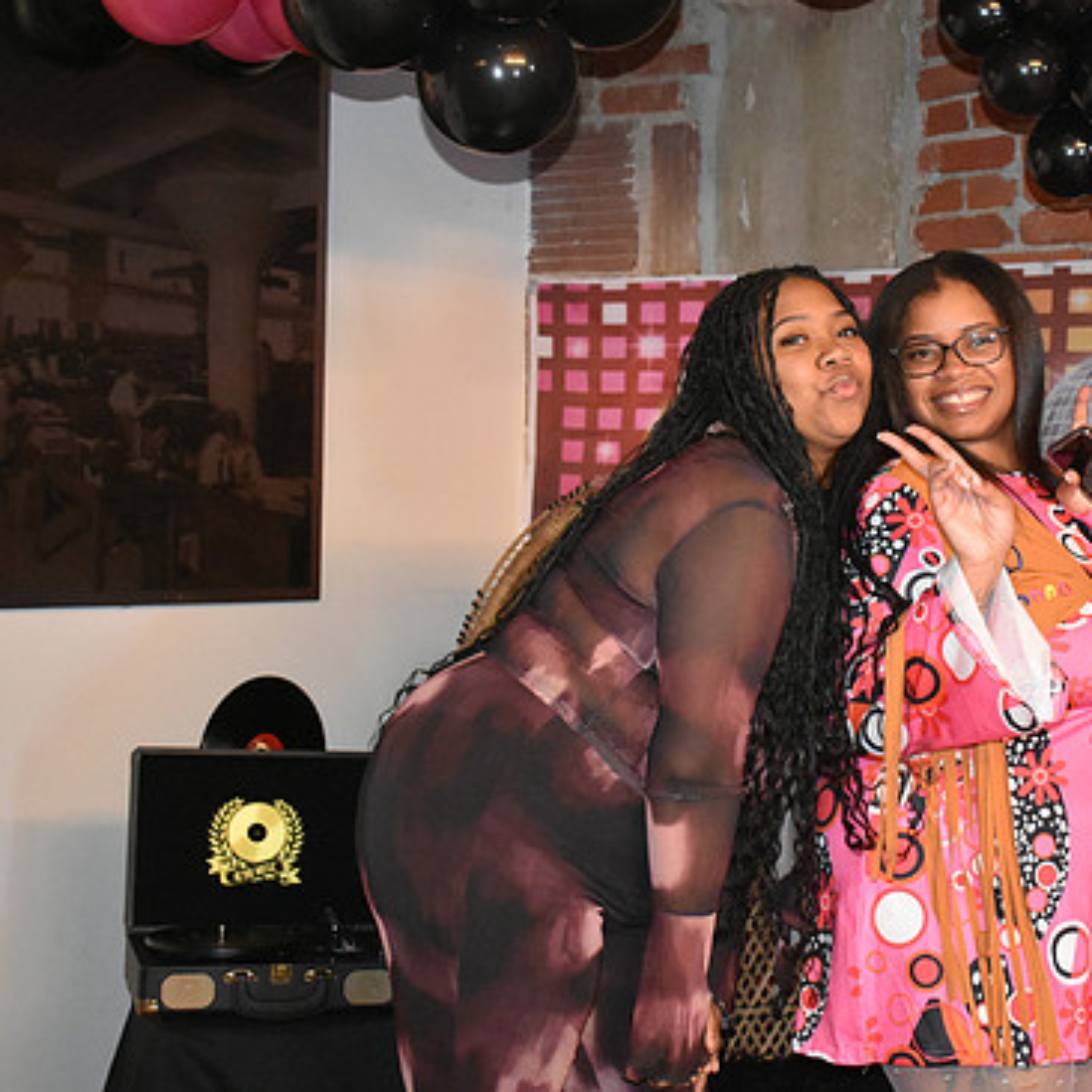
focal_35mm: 63
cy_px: 518
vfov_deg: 27.4
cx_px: 835
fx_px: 2237
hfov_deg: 27.0
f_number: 4.2
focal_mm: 31
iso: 6400
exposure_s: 1/60
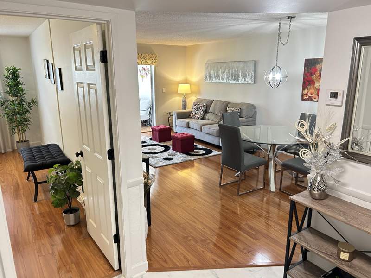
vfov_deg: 53.1
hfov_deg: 67.3
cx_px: 186
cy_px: 139
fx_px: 279
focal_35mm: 26
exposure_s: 1/60
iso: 320
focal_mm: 5.7
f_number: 1.5
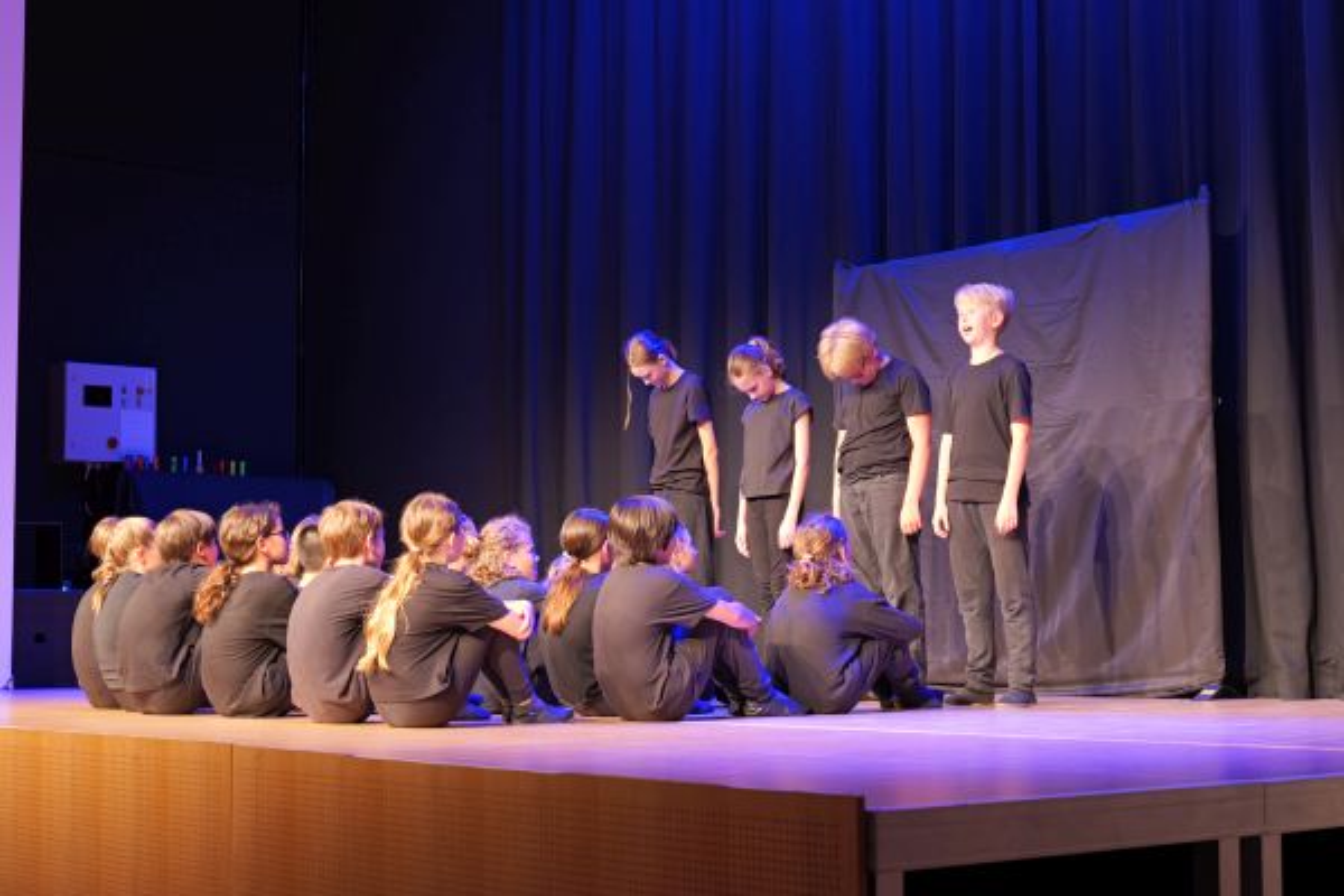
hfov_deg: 33.4
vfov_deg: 22.6
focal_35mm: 60
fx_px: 2240
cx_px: 672
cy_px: 448
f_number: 5.6
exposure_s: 1/60
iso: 2500
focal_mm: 60
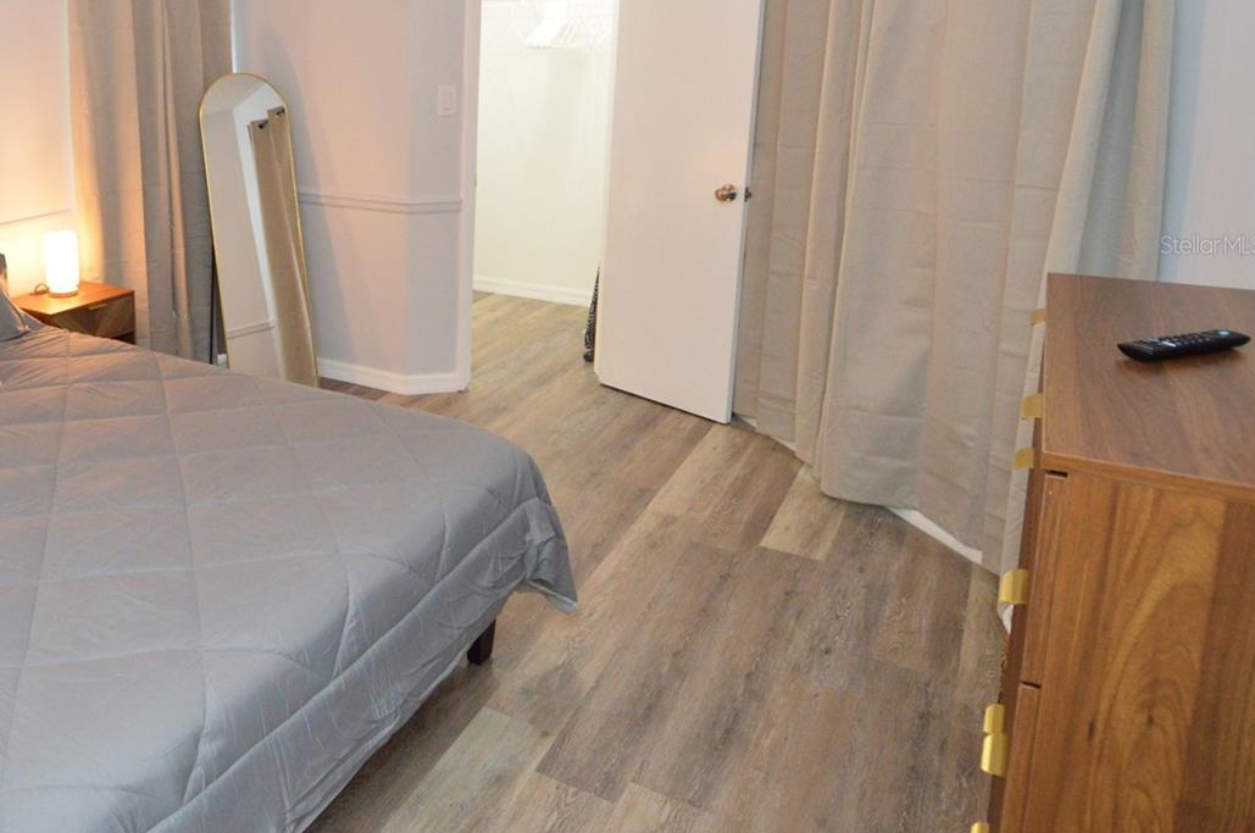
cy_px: 245
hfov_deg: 61.3
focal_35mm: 28
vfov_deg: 45.2
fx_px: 975
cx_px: 293
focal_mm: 12
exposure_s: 1/60
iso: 1250
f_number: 4
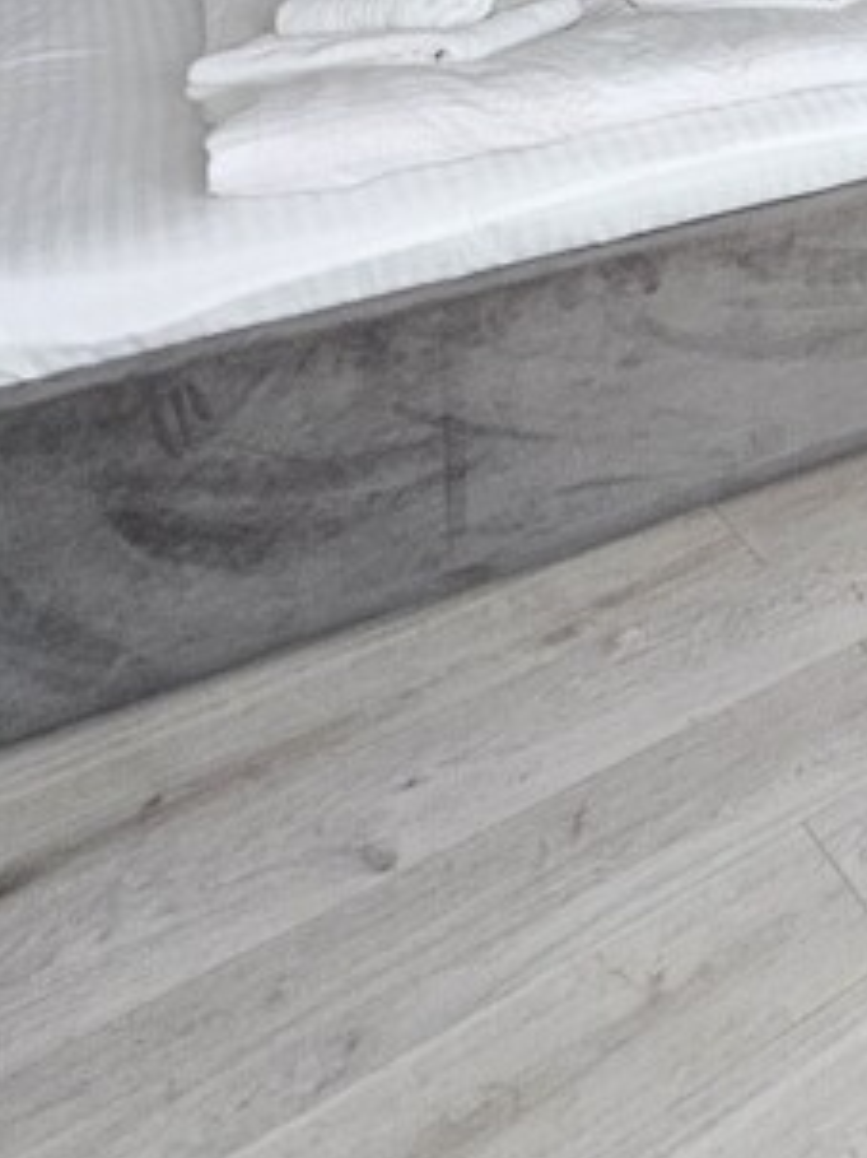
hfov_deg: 23.8
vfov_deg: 33.0
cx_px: 1390
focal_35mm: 44
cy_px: -310
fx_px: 1470
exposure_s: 1/33.3
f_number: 2.2
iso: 320
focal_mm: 2.2
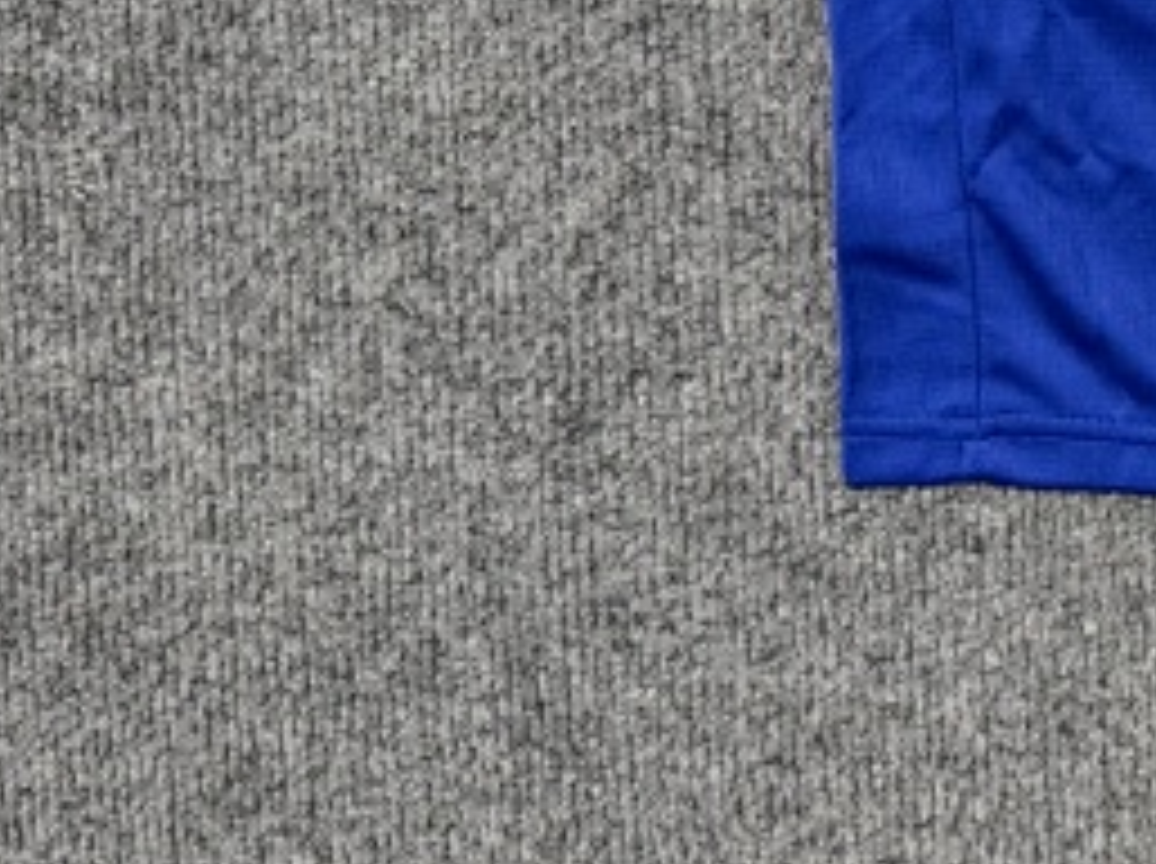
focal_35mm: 101
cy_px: -634
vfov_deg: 13.3
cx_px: 2056
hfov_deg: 16.4
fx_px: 3368
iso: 250
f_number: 1.78
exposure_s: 1/50
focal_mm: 6.76
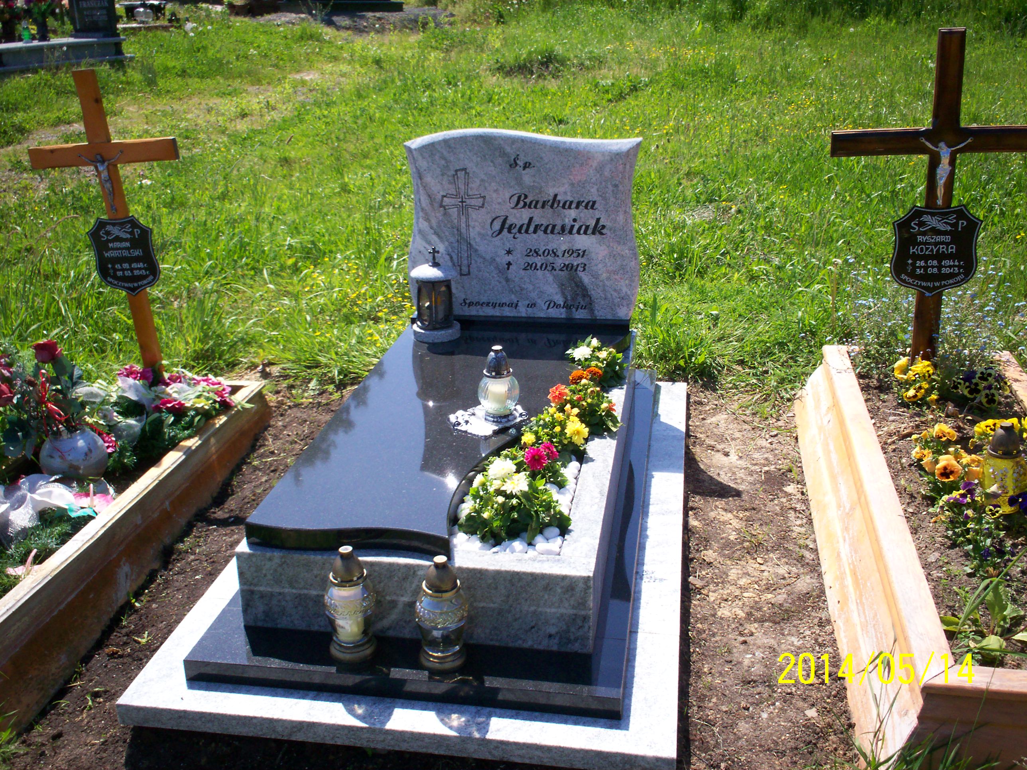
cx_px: 514
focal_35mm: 36
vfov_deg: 39.7
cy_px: 385
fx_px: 1068
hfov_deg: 51.4
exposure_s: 1/395
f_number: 4.5
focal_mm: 6
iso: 100
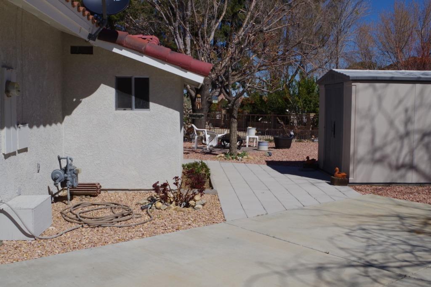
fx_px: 467
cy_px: 144
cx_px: 216
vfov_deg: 34.2
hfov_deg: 49.5
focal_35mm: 39
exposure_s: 1/160
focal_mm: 26.25
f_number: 14
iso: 100
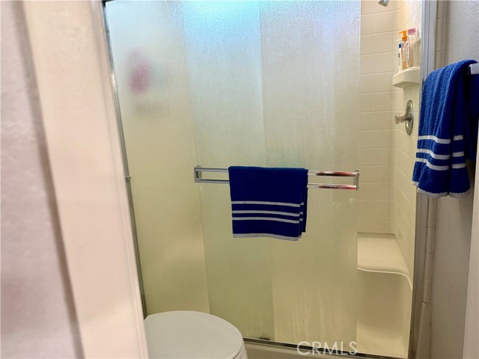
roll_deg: +4.3
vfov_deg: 56.8
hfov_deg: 71.6
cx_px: 240
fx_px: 332
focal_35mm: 24
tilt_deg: -10.6
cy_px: 180
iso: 250
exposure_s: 1/60
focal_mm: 6.76
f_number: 1.78
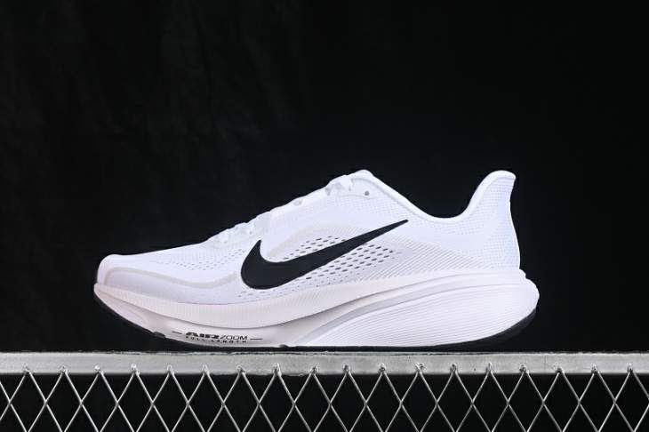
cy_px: 216
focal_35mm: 75
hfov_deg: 27.0
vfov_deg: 18.2
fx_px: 1351
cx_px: 324
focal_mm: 50
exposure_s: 1/80
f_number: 8
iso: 160
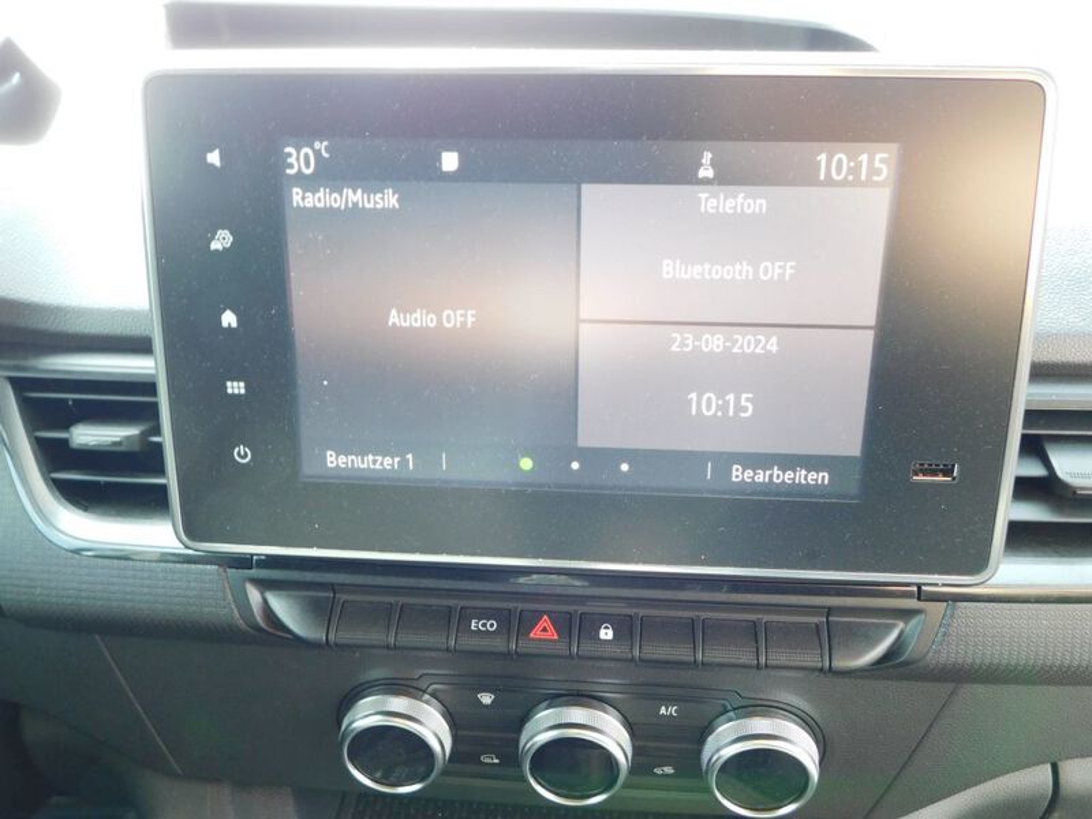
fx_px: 946
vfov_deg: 46.8
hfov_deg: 60.0
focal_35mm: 30
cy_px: 410
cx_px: 546
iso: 200
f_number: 3.2
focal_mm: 5.3
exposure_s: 1/30
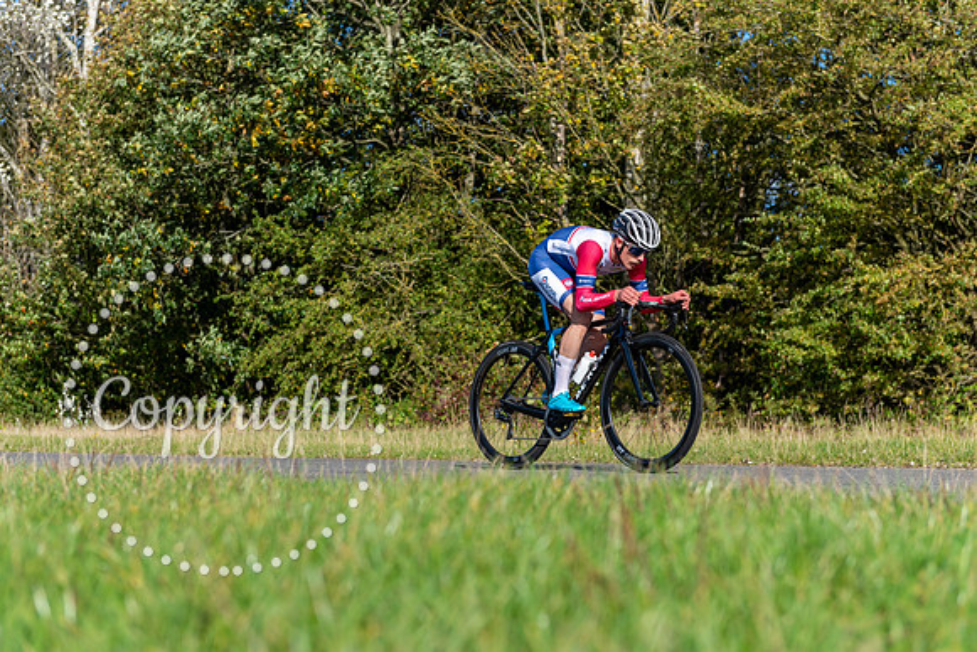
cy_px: 326
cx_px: 488
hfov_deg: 32.4
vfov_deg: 21.9
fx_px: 1683
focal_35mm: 62
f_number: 3.5
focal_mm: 62
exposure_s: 1/2500
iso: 200
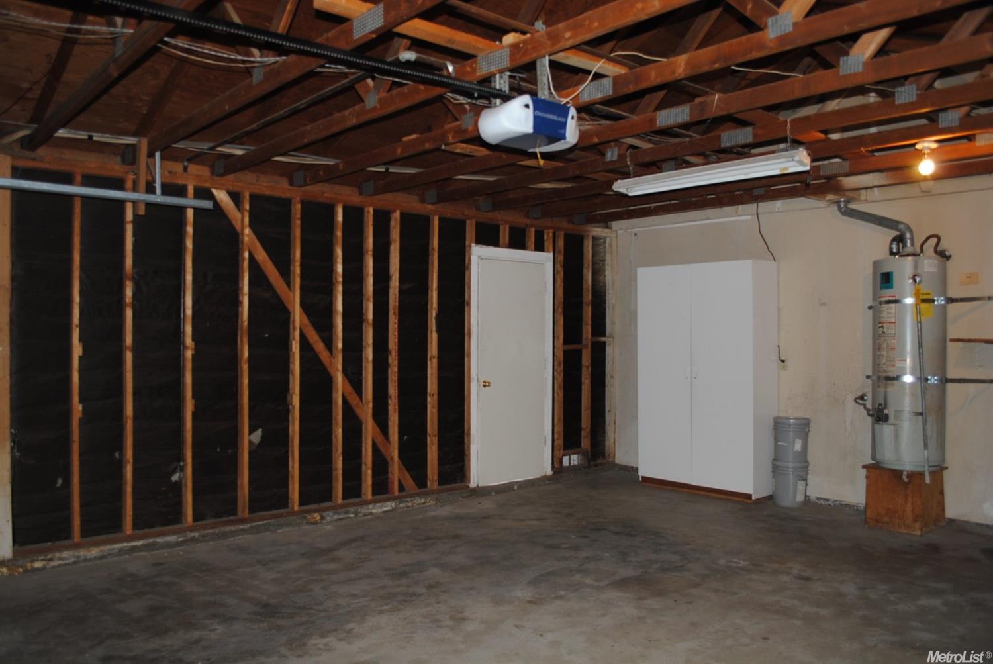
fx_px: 745
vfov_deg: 48.0
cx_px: 496
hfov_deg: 67.3
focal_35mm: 27
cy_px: 332
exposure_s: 1/60
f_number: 3.5
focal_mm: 18
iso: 200
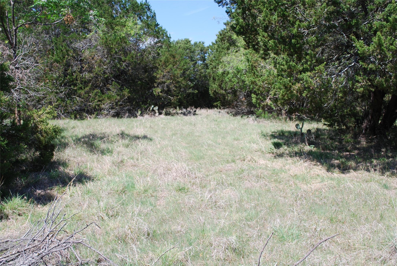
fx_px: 397
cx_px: 198
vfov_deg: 37.0
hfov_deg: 53.1
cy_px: 133
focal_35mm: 36
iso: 100
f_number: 6.3
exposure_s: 1/160
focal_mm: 24
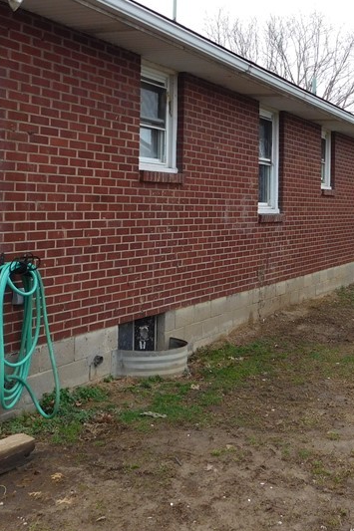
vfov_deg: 42.3
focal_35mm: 46
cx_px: 239
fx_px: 679
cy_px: 190
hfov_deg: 29.0
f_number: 3
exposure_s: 1/125
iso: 125
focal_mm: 4
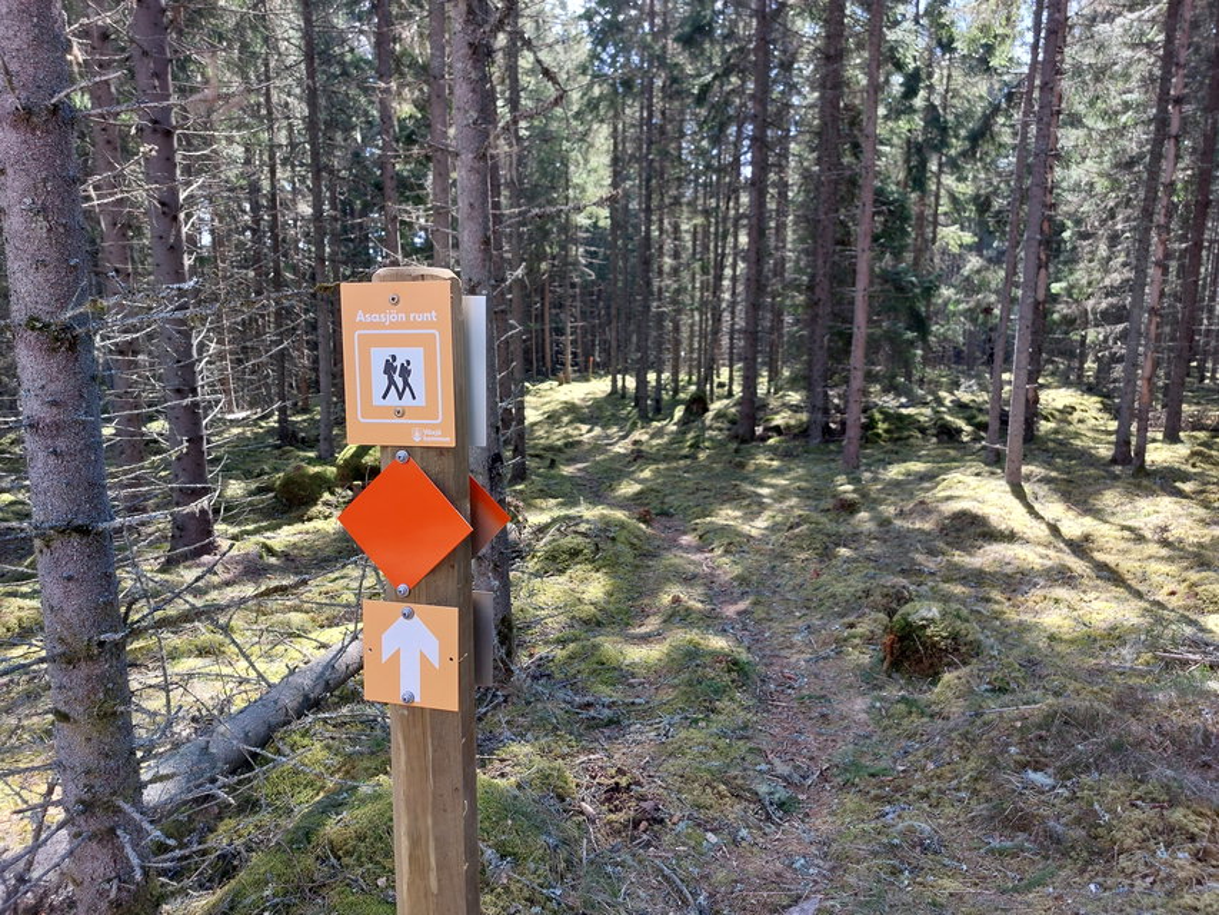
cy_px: 458
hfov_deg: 69.4
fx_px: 880
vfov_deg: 54.9
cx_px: 610
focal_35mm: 25
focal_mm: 5.23
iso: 25
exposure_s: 1/118
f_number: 1.8
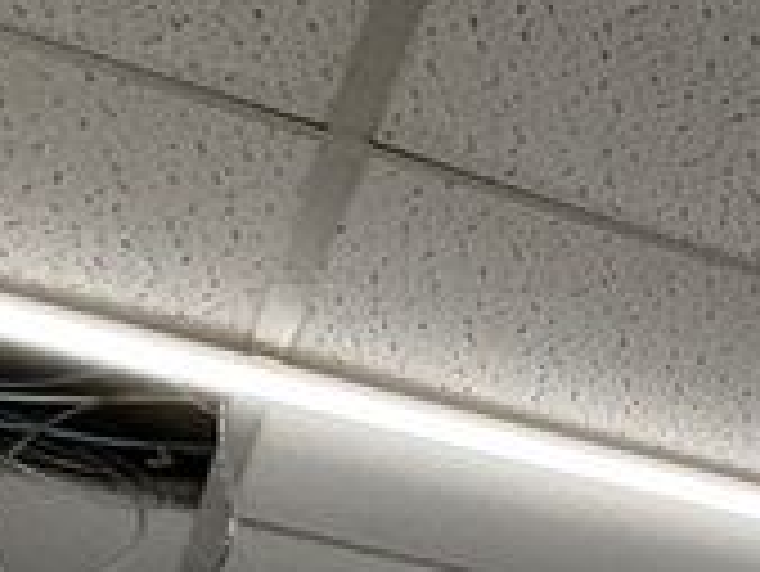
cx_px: 2397
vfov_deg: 13.1
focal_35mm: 92
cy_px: 1268
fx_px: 2021
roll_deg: +0.1
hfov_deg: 10.9
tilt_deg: +1.5
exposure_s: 1/100
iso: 100
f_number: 2.2
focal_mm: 2.22
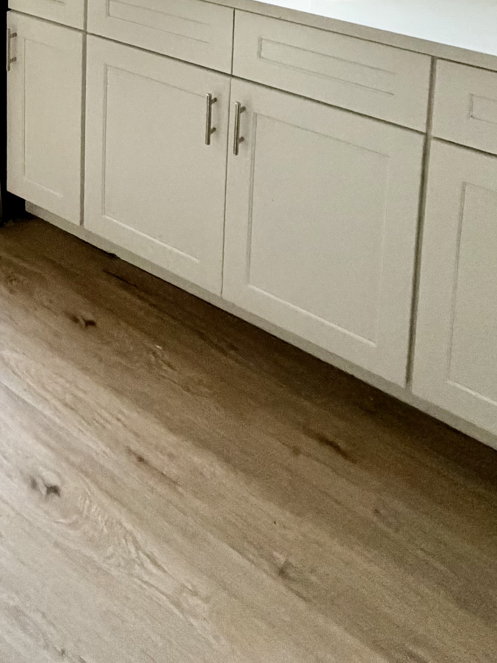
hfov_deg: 38.2
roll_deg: -1.5
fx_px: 708
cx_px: 164
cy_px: -139
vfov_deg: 37.5
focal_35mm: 37
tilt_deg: -7.5
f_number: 2.2
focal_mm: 2.22
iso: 640
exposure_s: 1/60
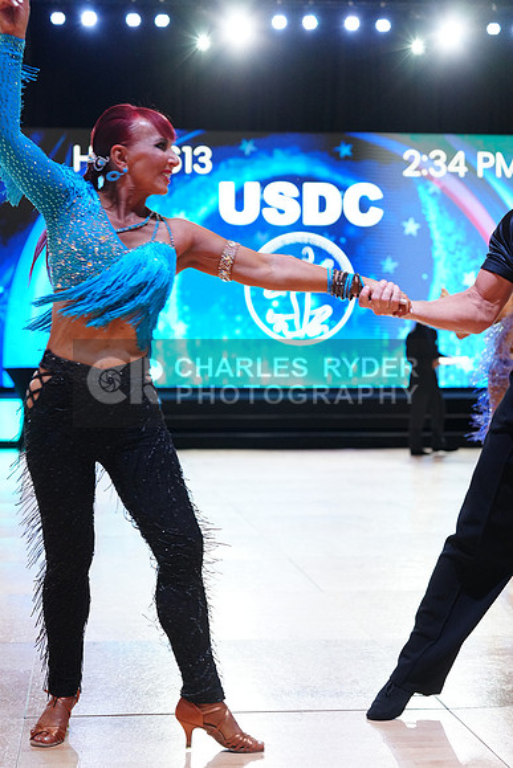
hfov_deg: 19.5
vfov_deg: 28.8
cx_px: 256
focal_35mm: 70
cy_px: 384
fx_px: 1495
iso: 2500
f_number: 4
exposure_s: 1/250
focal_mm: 70
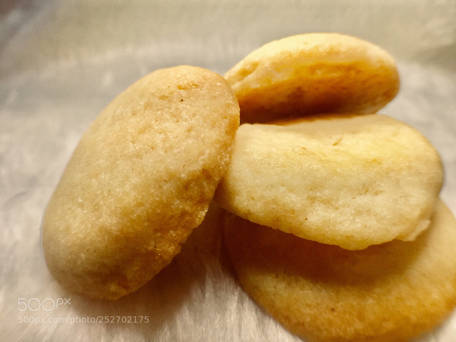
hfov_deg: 61.7
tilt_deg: -32.9
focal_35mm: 29
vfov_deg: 48.2
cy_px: 171
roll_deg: +0.6
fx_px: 382
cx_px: 228
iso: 64
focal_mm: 4.15
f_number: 2.2
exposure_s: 1/17
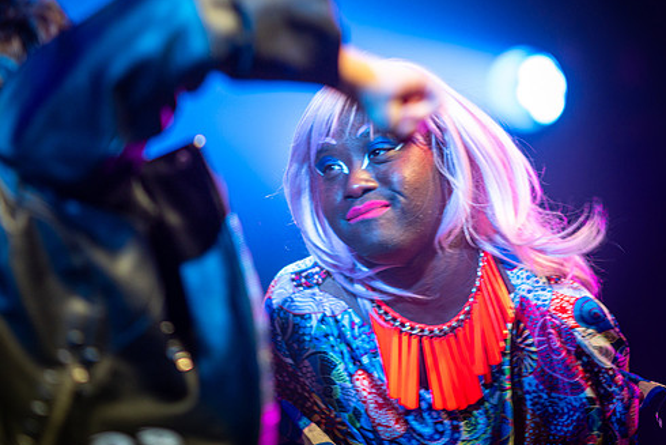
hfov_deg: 13.7
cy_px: 75
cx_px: 411
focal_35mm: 150
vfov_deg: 9.1
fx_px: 2776
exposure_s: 1/200
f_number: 1.4
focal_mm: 85
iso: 400
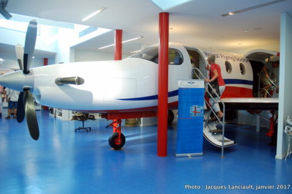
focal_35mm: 28
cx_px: 146
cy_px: 95
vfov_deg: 46.4
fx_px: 227
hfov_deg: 65.5
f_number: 4.5
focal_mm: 18
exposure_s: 1/80
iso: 800
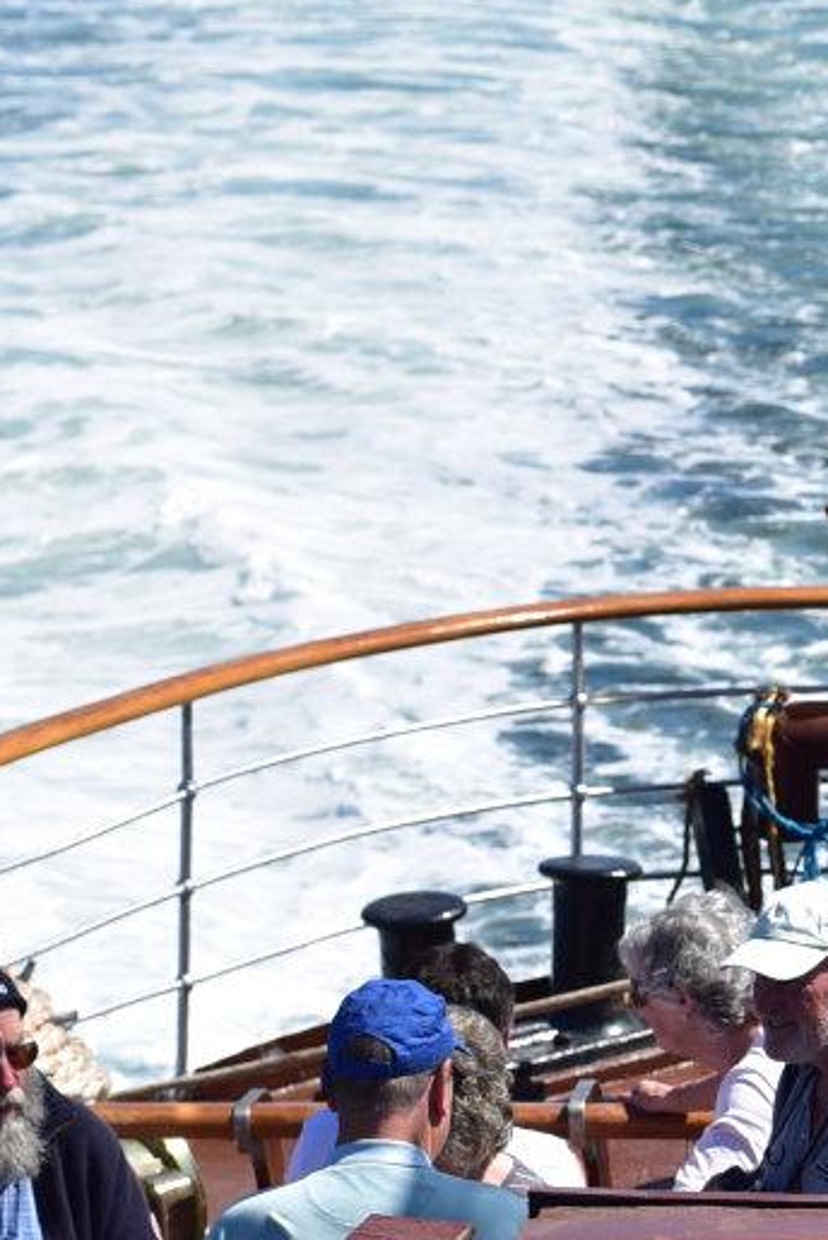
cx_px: 1281
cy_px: 976
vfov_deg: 10.7
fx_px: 6615
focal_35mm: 192
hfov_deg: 7.0
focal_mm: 55
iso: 100
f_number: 5.6
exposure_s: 1/500
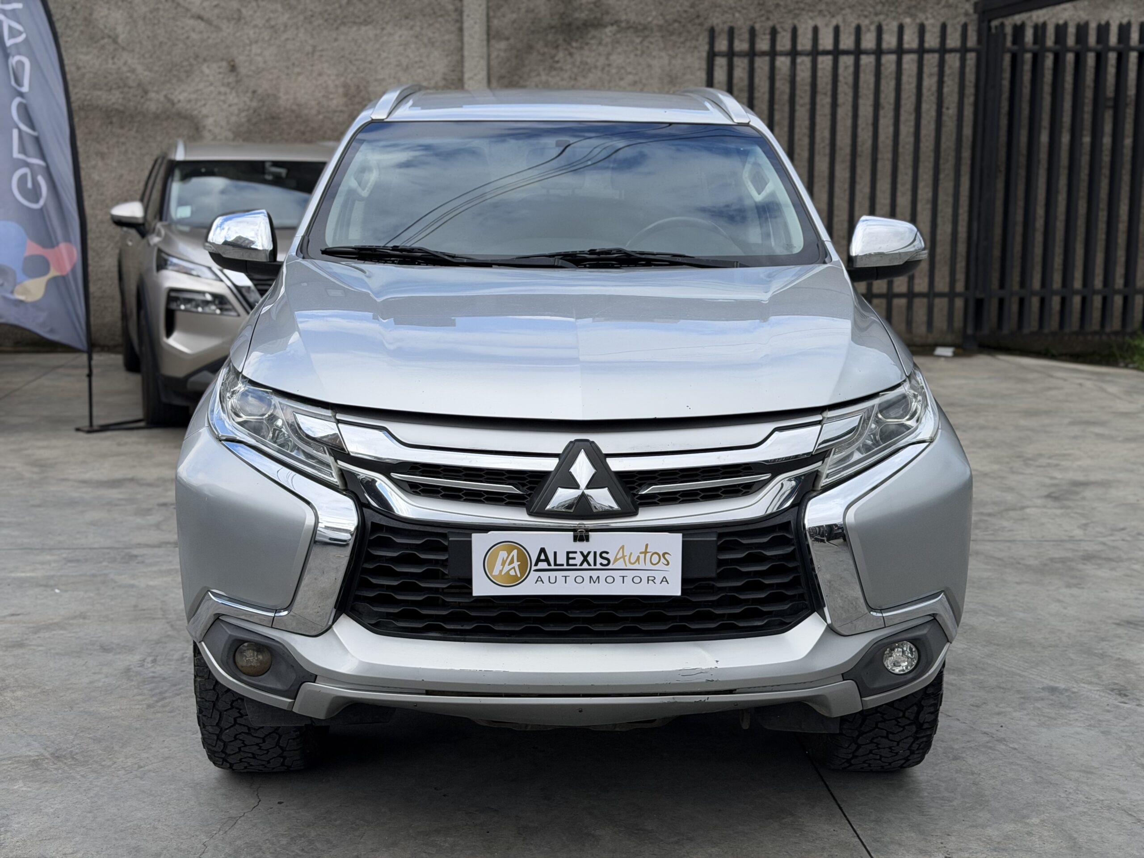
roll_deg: +0.3
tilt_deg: -10.3
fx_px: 1586
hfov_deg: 39.7
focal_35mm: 48
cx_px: 572
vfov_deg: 30.3
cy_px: 429
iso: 64
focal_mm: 6.76
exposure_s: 1/2667
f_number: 1.78
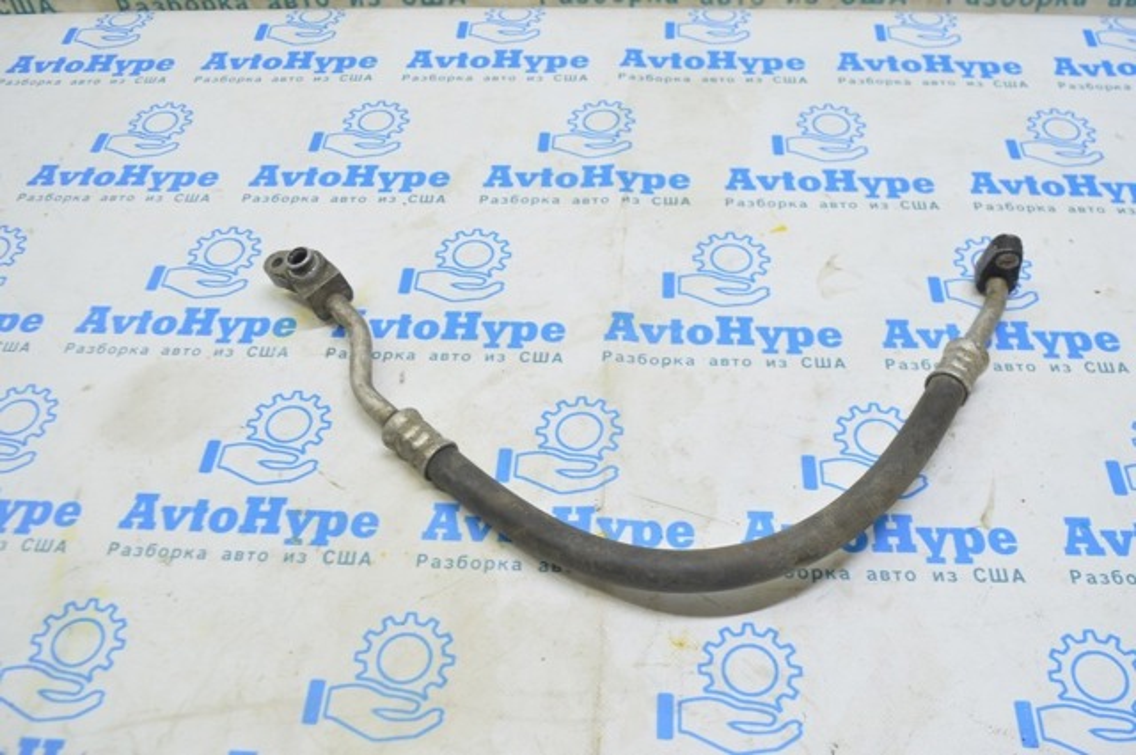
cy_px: 378
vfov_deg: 39.9
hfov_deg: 57.3
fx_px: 1040
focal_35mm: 33
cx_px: 568
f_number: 5.6
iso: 400
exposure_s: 1/20
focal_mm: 22
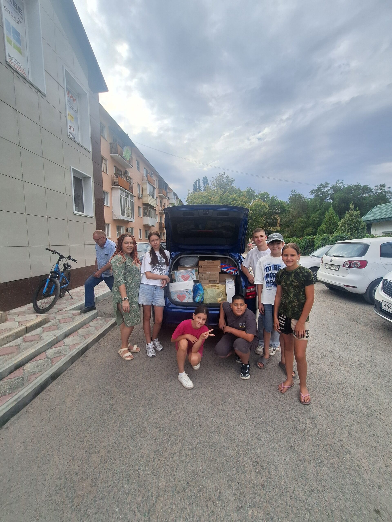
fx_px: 196
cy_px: 261
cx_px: 196
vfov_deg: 106.2
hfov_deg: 89.9
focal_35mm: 13
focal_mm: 1.74
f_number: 2.2
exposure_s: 1/1681
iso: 40
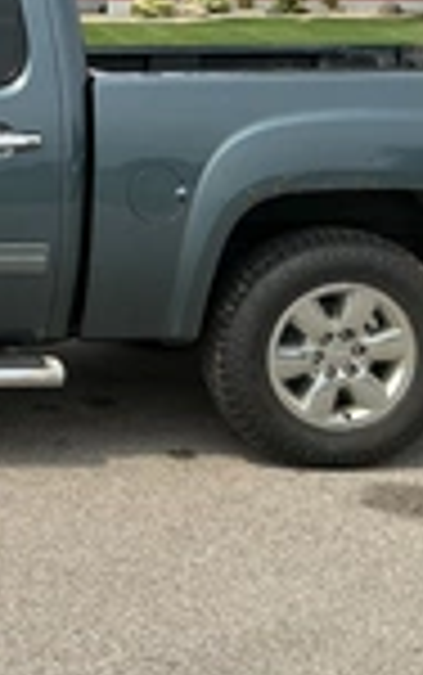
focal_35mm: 79
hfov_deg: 15.2
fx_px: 1454
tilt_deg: -7.6
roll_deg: -1.0
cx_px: -220
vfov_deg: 25.9
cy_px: 189
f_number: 1.8
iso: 25
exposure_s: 1/2141
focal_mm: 3
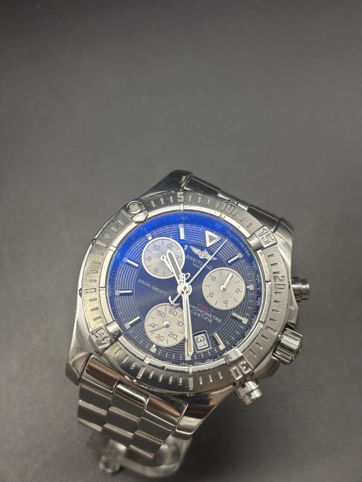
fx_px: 725
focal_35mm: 52
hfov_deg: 28.0
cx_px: 181
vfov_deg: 36.8
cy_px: 241
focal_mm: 5.96
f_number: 1.6
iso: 50
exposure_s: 1/121
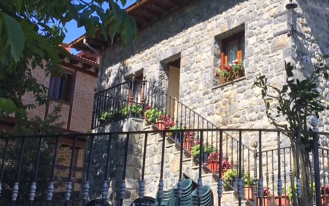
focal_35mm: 53
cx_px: 254
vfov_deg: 24.3
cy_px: 68
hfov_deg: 37.1
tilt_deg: +20.5
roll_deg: +1.0
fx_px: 475
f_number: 2.2
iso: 32
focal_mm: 4.15
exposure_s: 1/1414
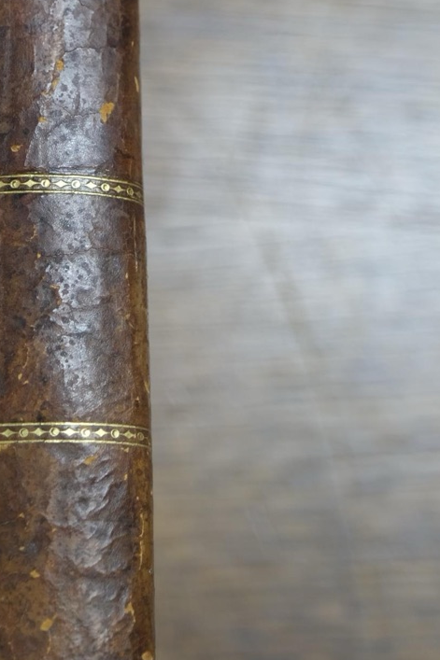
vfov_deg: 18.0
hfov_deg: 12.0
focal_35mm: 112
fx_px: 2054
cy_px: 89
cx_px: -33
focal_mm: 29.2
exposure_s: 1/42
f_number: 2.8
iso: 320
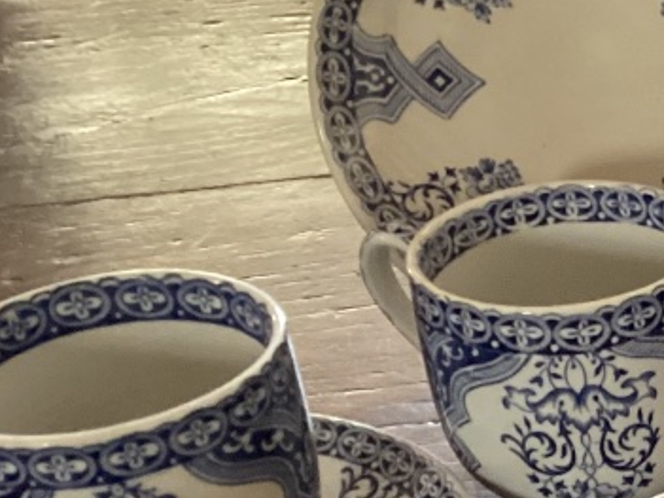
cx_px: 1042
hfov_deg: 16.6
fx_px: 2033
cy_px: 551
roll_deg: -0.1
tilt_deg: -35.9
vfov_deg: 13.7
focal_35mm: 106
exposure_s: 1/40
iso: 320
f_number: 2.4
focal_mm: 3.3
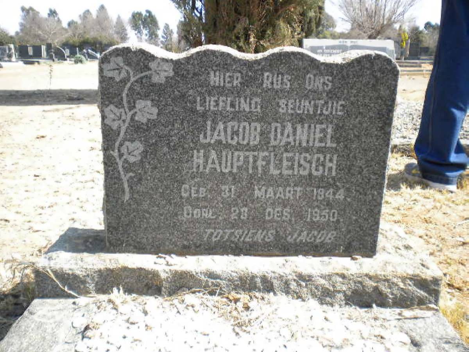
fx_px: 474
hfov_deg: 52.6
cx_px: 234
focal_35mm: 35
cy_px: 176
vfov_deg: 40.7
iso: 80
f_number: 4.6
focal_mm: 6.3
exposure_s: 1/156
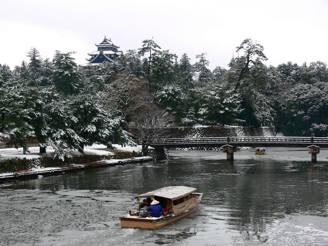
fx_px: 559
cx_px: 164
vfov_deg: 24.8
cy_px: 123
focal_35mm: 59
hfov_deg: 32.7
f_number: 4
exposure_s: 1/80
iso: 80
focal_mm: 12.6
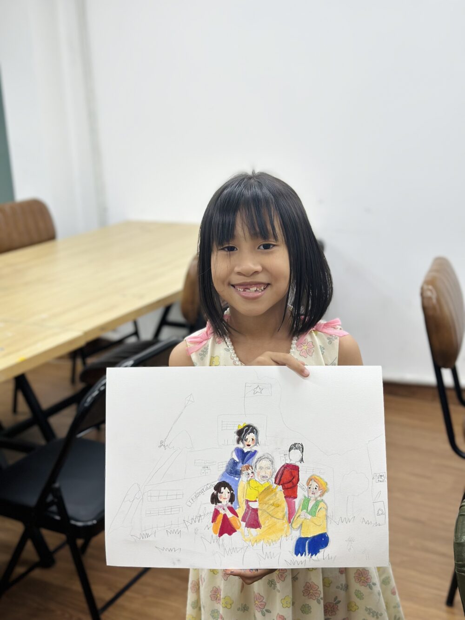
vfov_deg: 39.7
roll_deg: +1.5
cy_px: 310
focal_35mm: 48
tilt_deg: -15.8
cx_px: 232
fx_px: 860
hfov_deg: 30.3
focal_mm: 6.86
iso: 80
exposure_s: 1/303
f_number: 1.78
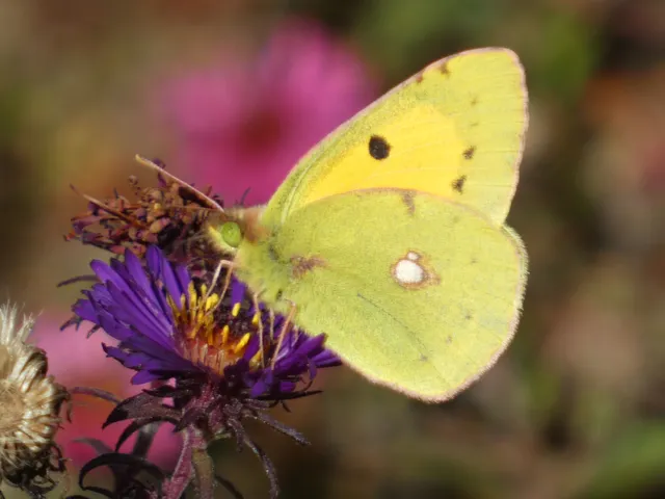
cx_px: 332
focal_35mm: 1033
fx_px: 19845
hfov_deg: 1.9
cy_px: 250
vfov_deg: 1.4
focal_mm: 185
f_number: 5.6
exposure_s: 1/250
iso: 80
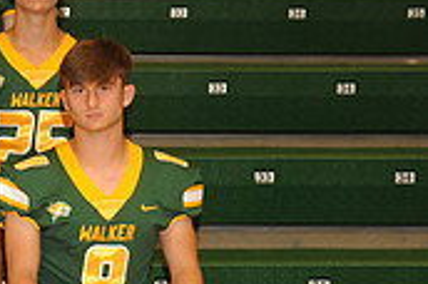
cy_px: 227
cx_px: -289
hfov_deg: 11.5
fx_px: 2005
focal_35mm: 169
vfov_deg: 8.1
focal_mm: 50
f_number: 6.3
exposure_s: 1/60
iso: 1250
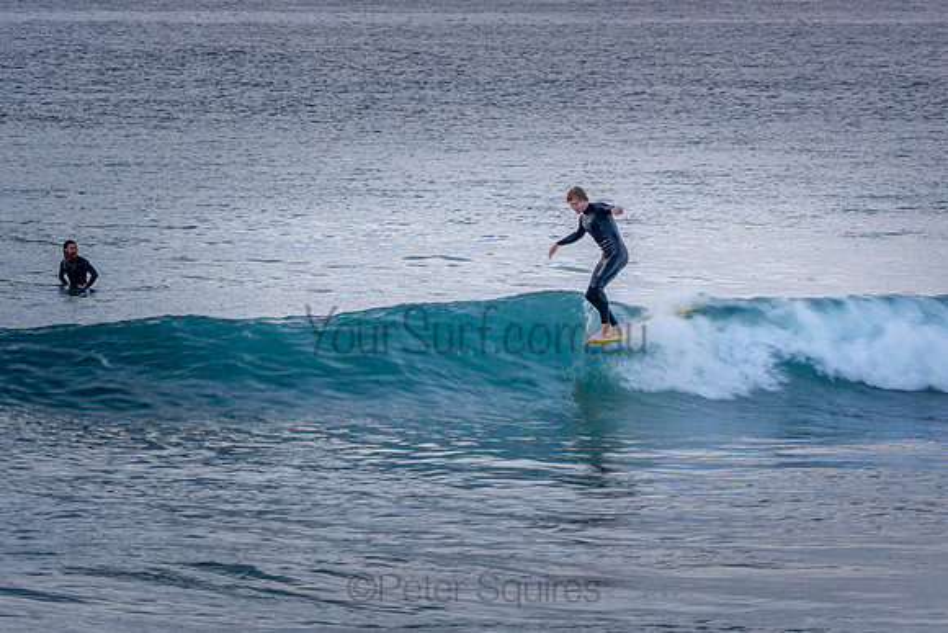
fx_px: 8927
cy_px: 287
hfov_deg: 6.1
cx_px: 442
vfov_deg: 4.1
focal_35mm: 339
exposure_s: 1/40
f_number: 11
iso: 100
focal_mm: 200
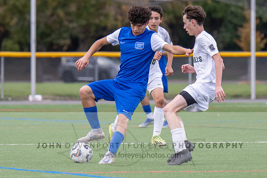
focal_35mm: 571
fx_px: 4238
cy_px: 33
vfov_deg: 2.4
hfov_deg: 3.6
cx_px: 147
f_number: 5.6
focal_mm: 290
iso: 2500
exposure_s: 1/1000
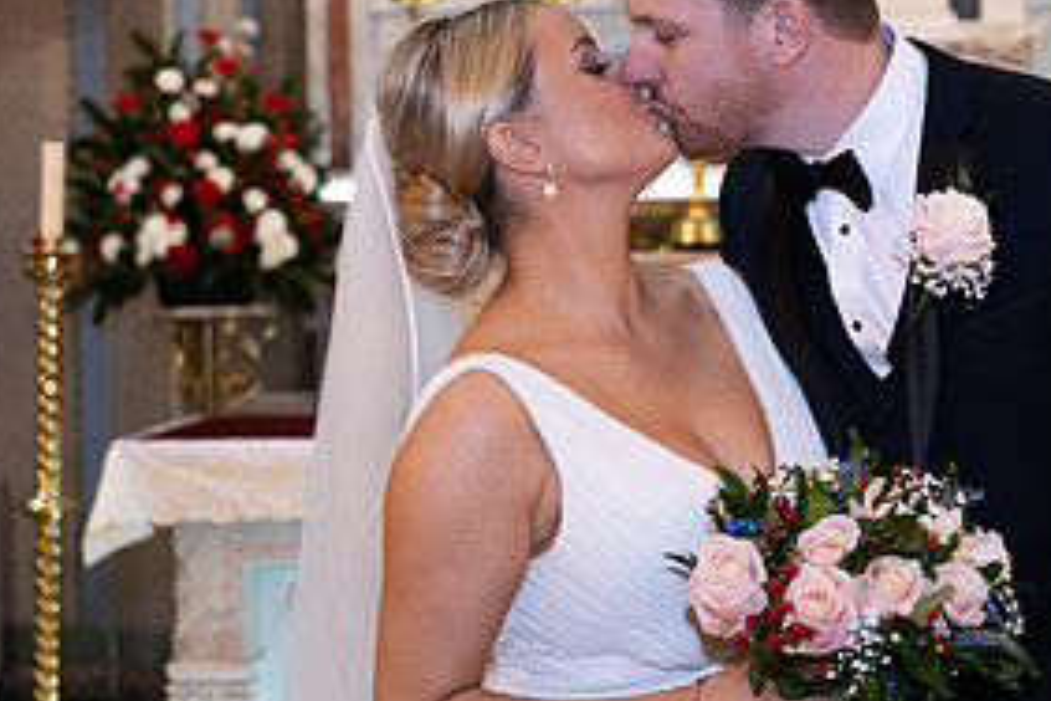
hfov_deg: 18.0
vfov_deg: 12.1
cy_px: 319
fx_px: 3299
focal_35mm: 113
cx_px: 757
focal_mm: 55
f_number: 3.5
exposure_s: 1/160
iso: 640
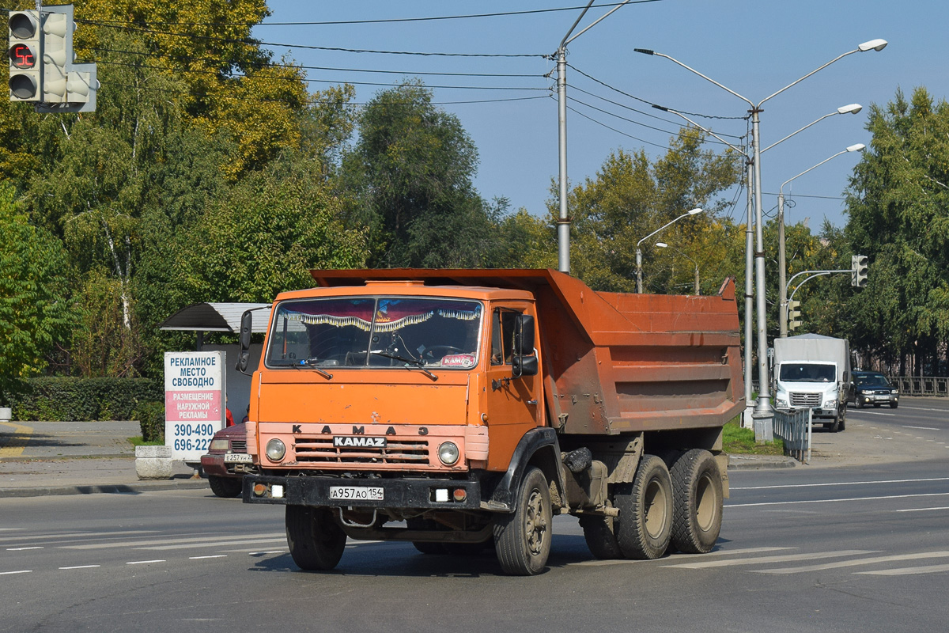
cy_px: 316
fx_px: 2175
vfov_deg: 16.6
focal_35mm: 82
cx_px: 474
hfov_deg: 24.6
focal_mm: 55
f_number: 7.1
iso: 200
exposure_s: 1/1250
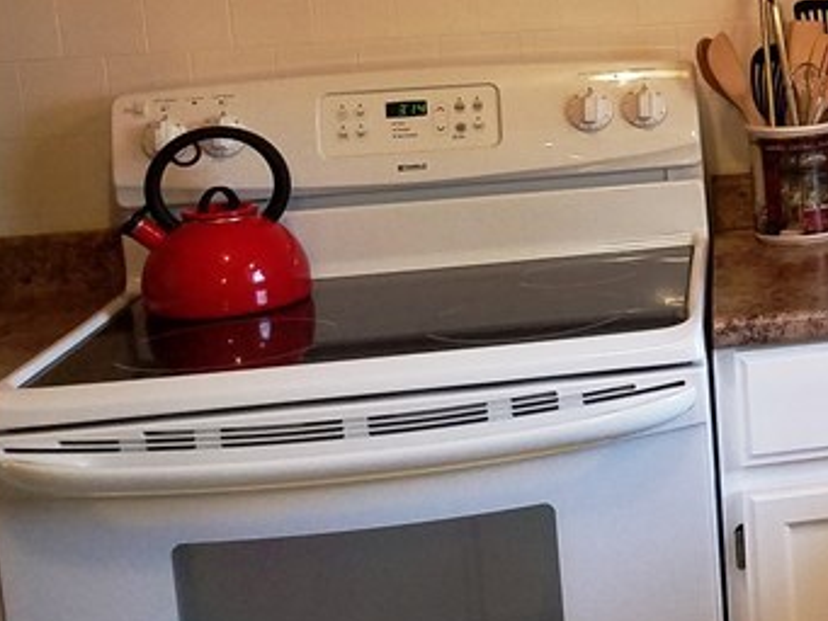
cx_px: 1219
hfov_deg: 21.3
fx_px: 1866
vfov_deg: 18.7
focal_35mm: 78
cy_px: 112
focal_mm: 4.2
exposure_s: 1/40
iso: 160
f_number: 1.7
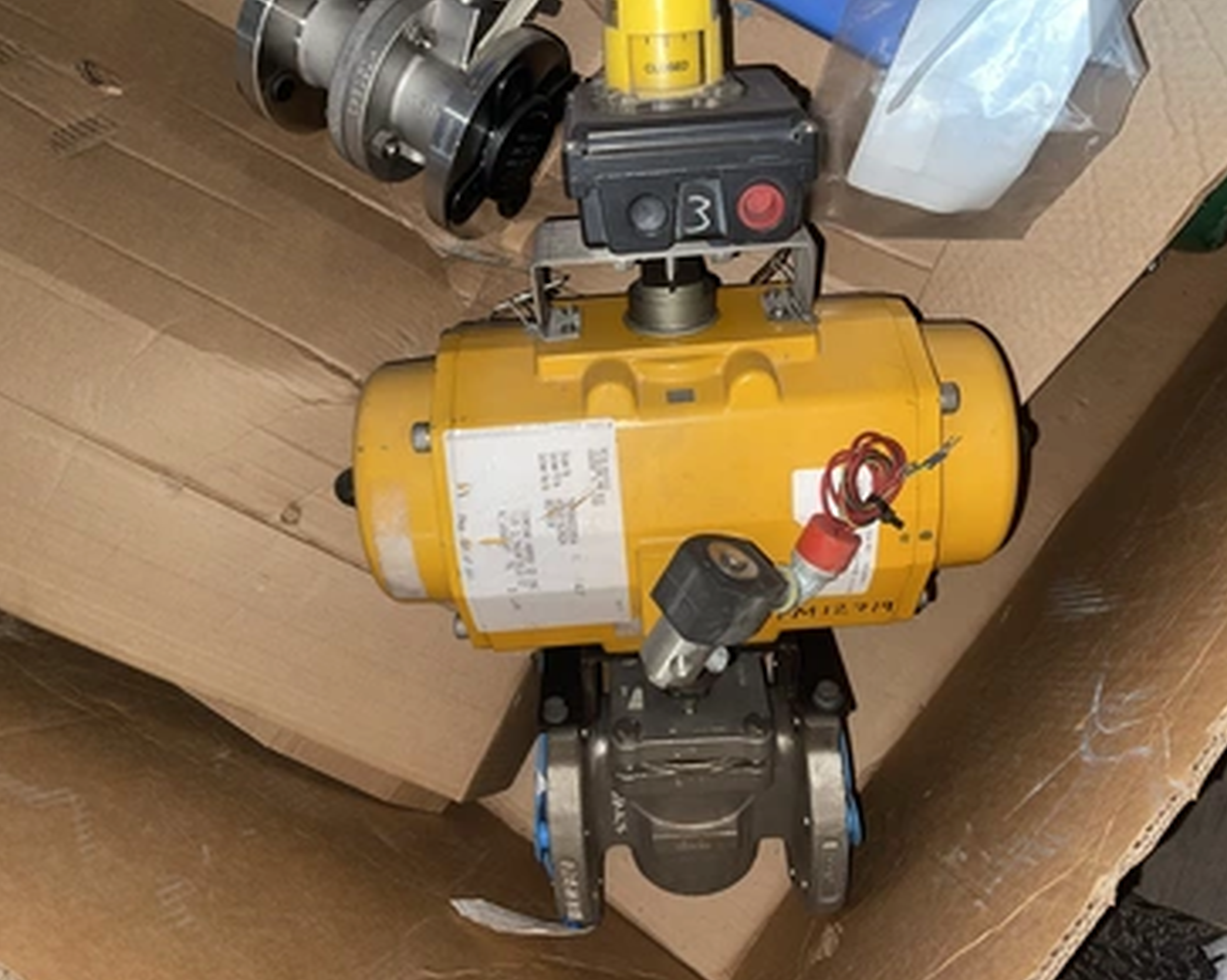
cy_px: 504
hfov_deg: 62.2
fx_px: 1016
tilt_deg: -78.1
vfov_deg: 51.5
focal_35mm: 28
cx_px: 615
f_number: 1.6
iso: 40
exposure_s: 1/21
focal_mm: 5.1
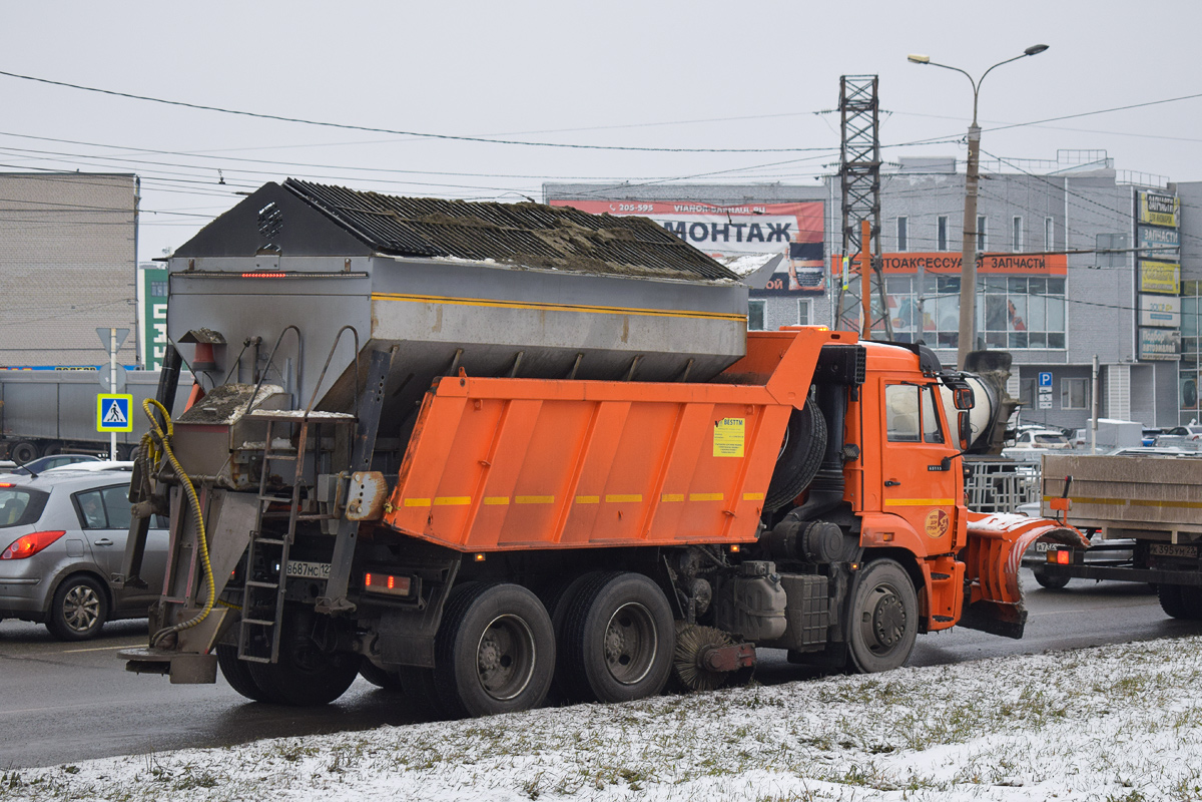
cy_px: 401
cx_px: 601
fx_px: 2604
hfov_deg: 26.0
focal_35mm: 78
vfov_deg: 17.5
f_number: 5.6
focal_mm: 52
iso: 400
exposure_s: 1/320
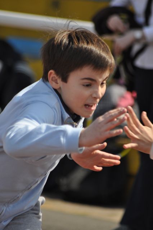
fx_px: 2876
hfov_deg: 3.0
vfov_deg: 4.6
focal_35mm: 450
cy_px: 115
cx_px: 76
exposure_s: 1/1250
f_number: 5.6
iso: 400
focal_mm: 300
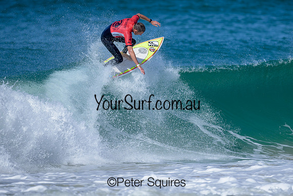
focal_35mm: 1100
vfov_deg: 1.3
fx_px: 8953
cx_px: 154
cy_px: 92
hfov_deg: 1.9
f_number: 6.3
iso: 280
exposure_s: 1/2000
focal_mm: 800
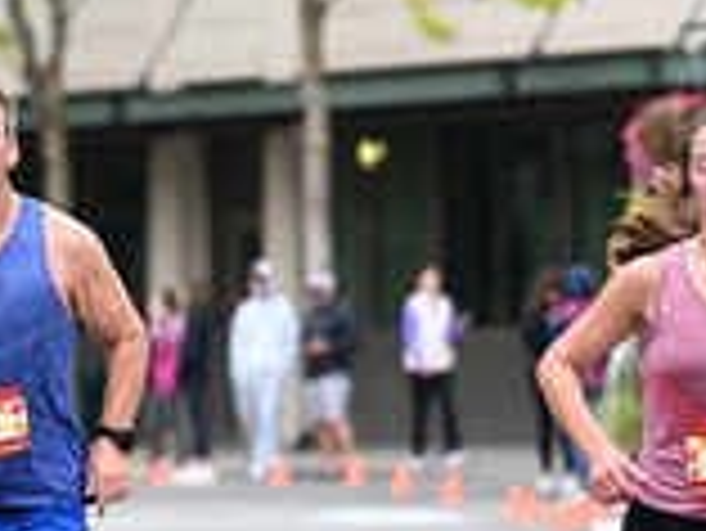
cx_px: 137
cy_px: 356
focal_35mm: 422
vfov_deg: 3.5
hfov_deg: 4.7
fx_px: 8613
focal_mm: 125
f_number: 2.8
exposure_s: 1/1600
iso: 1000
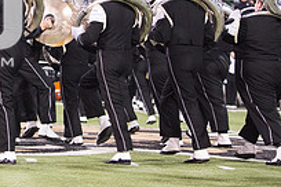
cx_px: -81
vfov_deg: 5.1
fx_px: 2107
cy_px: 12
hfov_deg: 7.5
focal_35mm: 270
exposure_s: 1/400
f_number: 2.8
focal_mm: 95
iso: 2500
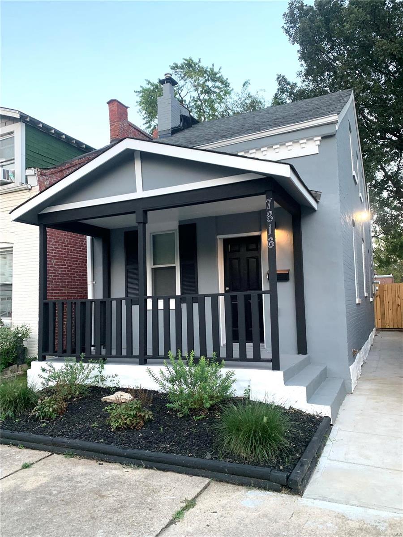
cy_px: 268
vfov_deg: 67.3
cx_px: 202
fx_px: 404
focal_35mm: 26
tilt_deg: +5.9
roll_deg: +1.5
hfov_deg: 53.1
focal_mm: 4.25
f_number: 1.8
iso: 100
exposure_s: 1/110
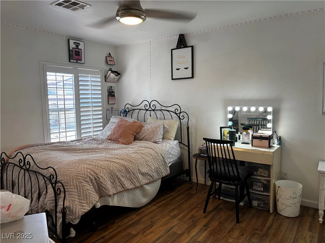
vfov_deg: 53.1
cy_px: 122
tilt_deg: -5.4
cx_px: 162
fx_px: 244
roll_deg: +0.8
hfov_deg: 67.3
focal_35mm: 26
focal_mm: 5.96
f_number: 1.6
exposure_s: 1/60
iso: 100
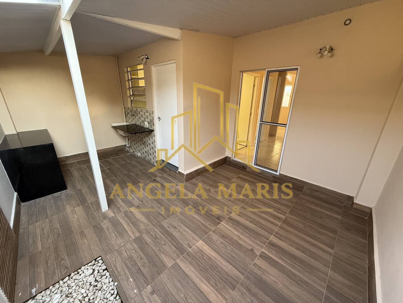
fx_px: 163
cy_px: 152
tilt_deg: -19.2
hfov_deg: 102.1
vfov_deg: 85.7
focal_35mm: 14
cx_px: 202
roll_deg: -0.6
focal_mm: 2.22
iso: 250
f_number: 2.2
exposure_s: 1/99
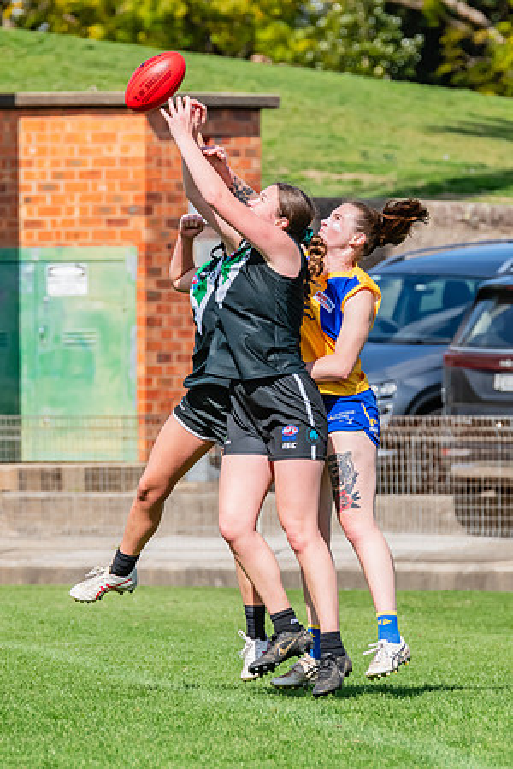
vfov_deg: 3.0
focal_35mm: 695
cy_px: 325
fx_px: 14851
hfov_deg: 2.0
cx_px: 238
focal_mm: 360
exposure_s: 1/1600
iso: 800
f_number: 10
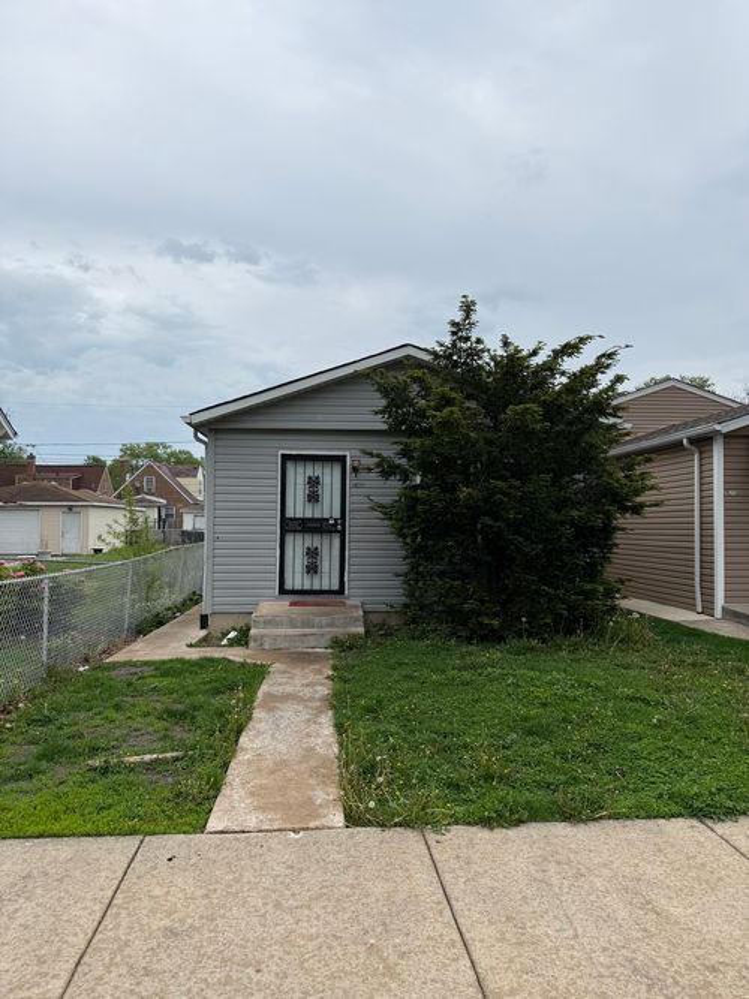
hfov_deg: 56.8
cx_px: 374
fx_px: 693
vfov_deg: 71.6
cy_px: 500
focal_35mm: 24
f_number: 1.78
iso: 80
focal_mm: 6.76
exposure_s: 1/2370
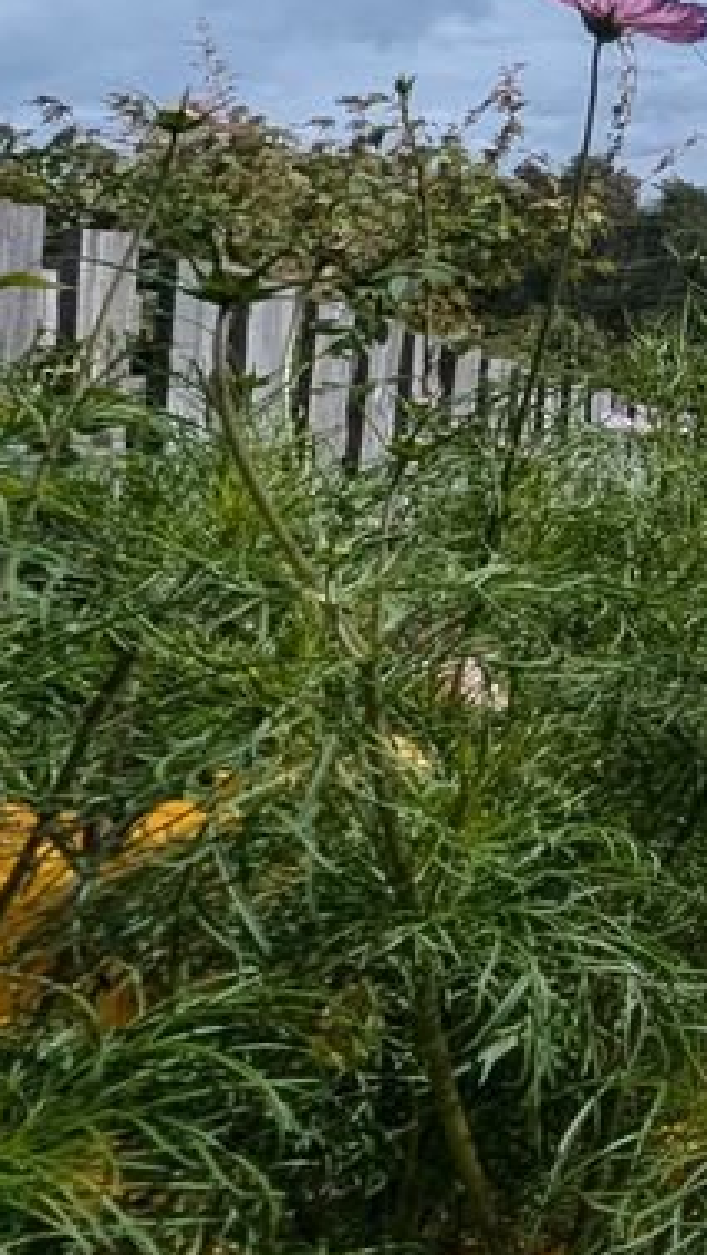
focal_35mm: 45
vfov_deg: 43.2
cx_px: 1879
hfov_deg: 13.4
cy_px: 242
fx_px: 1498
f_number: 2.2
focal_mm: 1.95
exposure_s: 1/3788
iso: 48
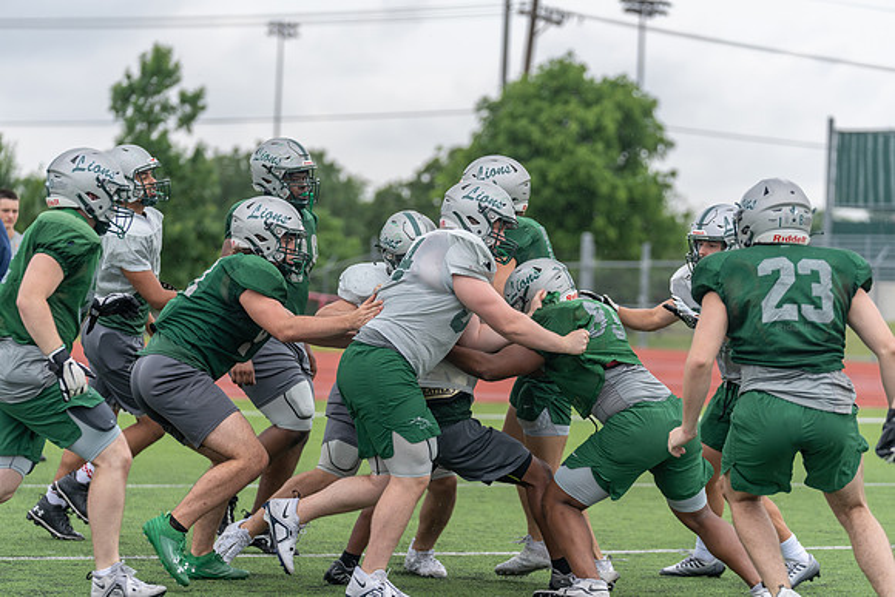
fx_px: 3581
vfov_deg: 9.5
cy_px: 298
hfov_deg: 14.2
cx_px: 448
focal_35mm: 144
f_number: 3.5
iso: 200
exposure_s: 1/1250
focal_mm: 144
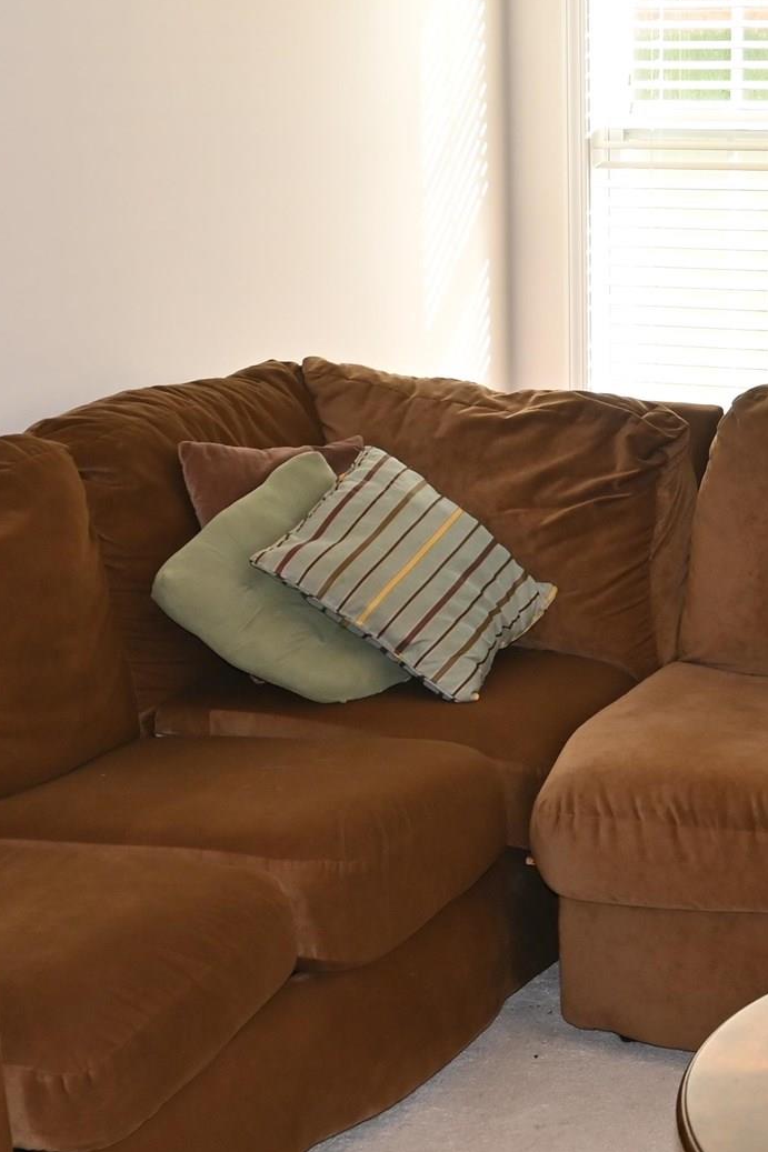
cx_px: 594
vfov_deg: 24.7
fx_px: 2632
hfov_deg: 16.5
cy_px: 490
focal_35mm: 82
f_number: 4.5
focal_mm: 18.5
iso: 200
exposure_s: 1/80
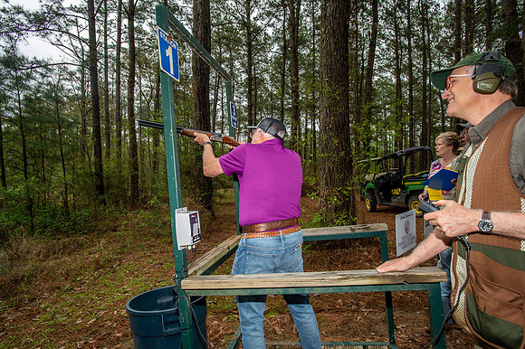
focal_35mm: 22
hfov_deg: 78.6
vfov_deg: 57.2
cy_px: 174
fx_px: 321
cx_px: 262
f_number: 6.3
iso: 400
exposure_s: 1/320
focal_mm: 22
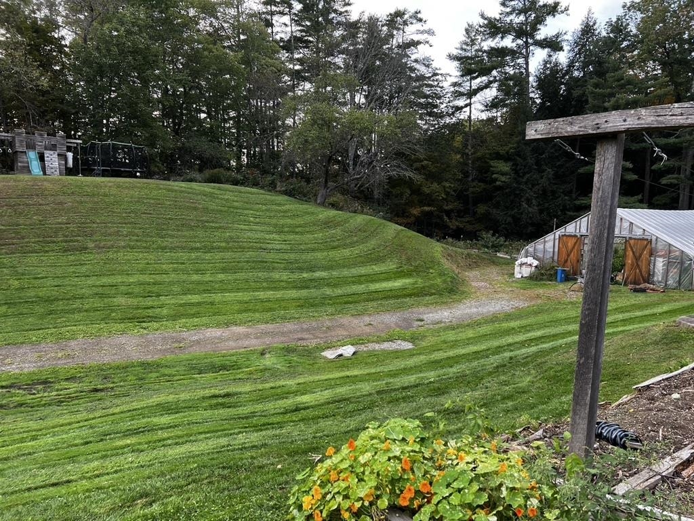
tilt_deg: -7.5
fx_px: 521
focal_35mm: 26
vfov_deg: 53.1
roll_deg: -0.4
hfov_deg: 67.3
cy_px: 260
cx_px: 347
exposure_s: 1/261
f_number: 1.5
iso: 50
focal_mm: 5.7
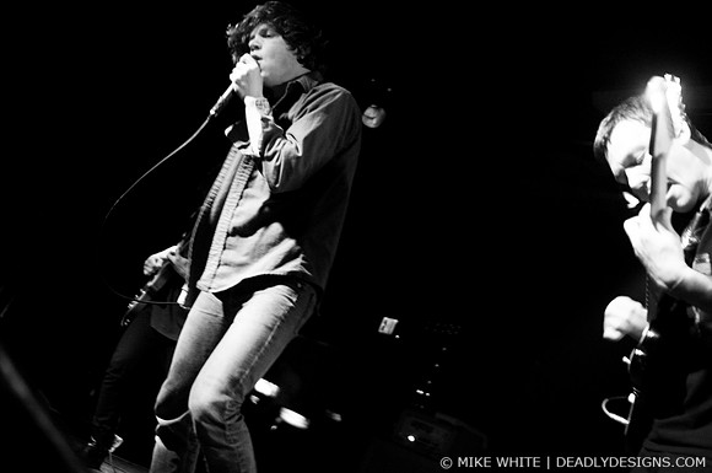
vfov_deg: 29.8
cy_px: 236
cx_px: 356
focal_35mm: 45
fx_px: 889
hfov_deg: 43.7
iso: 1000
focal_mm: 30
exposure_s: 1/160
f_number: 1.8
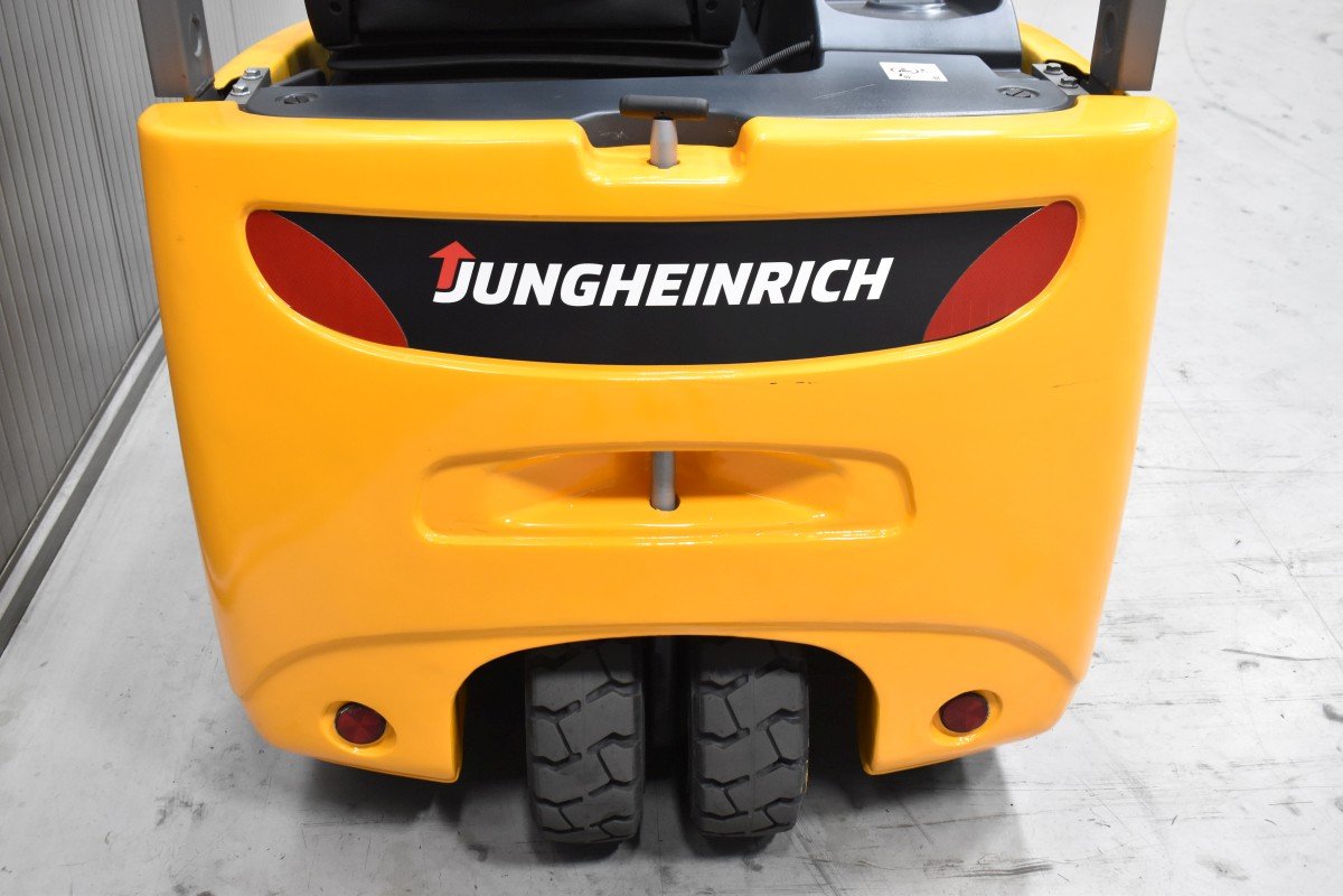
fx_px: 1399
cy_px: 448
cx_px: 672
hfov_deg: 51.3
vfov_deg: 35.5
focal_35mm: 38
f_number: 5
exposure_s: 1/30
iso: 1600
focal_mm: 25
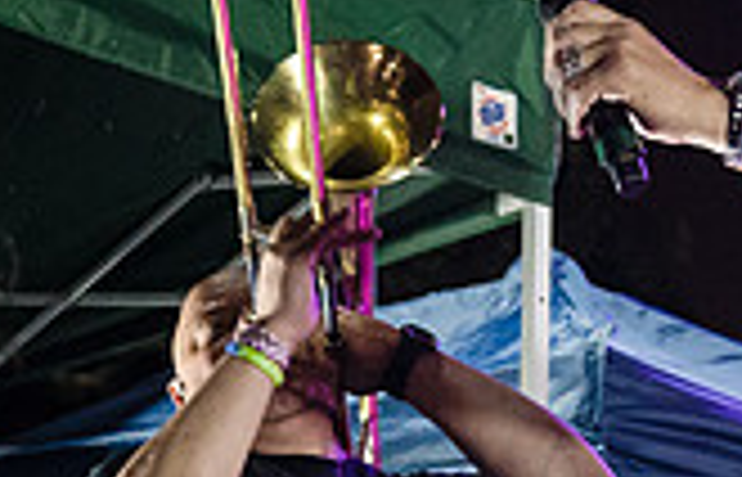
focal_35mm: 161
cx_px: 225
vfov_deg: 8.1
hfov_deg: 12.9
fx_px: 3281
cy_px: 760
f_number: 3.5
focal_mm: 36
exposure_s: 1/200
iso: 3200
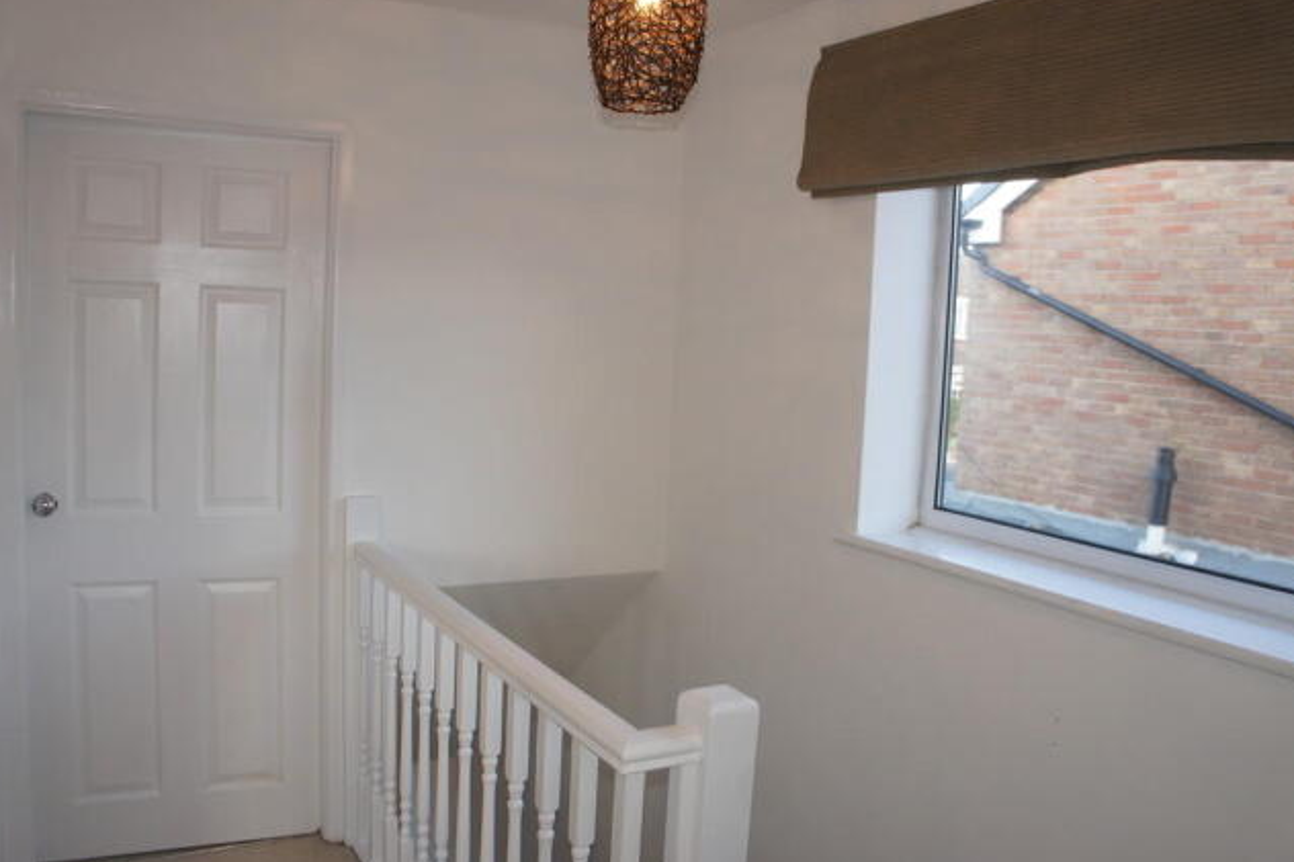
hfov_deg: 65.5
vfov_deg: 46.4
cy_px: 434
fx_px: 1006
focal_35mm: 28
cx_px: 653
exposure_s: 1/80
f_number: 4
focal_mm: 18
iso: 200
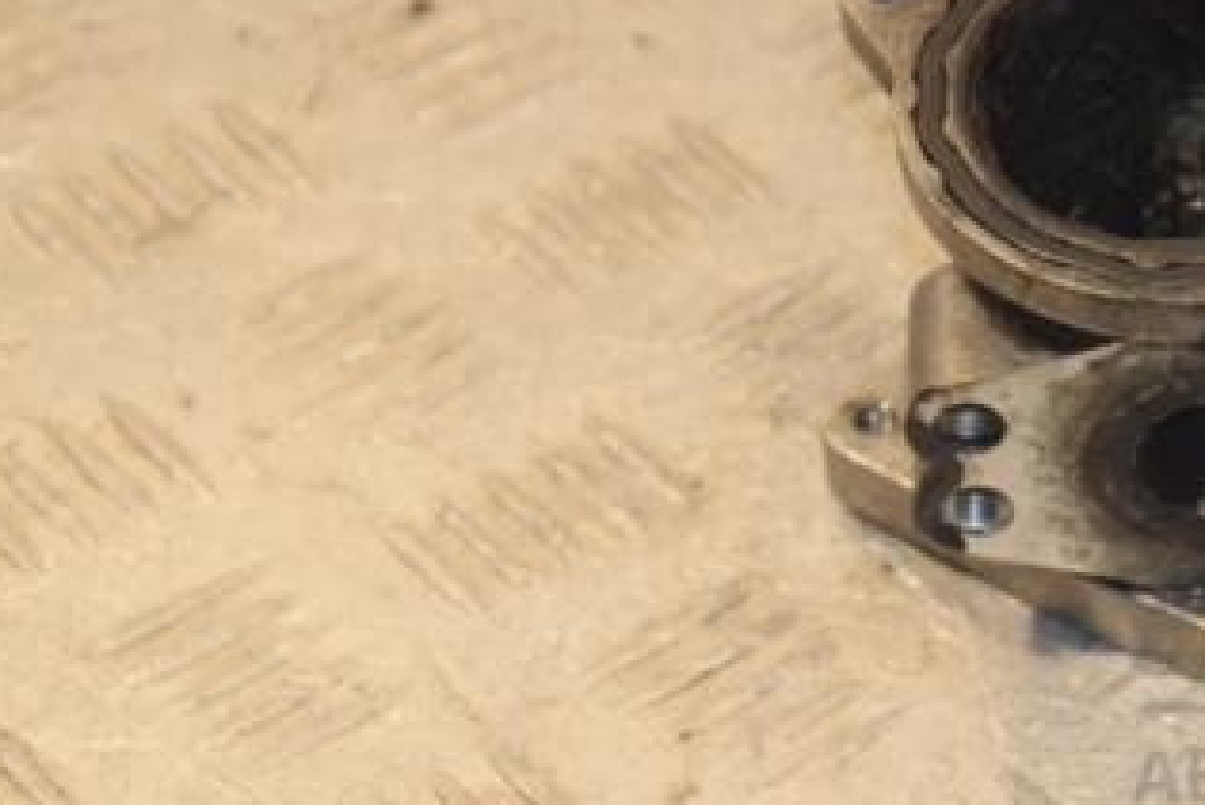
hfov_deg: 9.0
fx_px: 7635
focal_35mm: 228
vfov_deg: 6.0
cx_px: 1060
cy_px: 111
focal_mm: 80
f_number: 7.1
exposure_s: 1/200
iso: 800
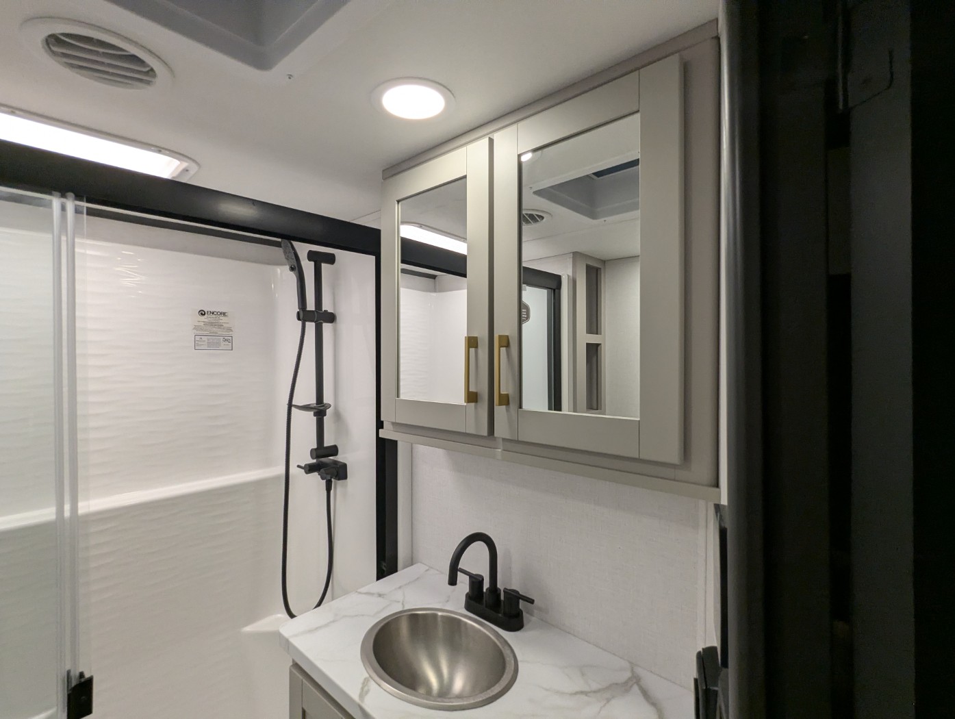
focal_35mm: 16
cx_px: 478
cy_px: 360
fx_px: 442
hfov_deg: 94.4
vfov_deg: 78.2
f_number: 2.2
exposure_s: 1/179
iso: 140
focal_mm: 2.35
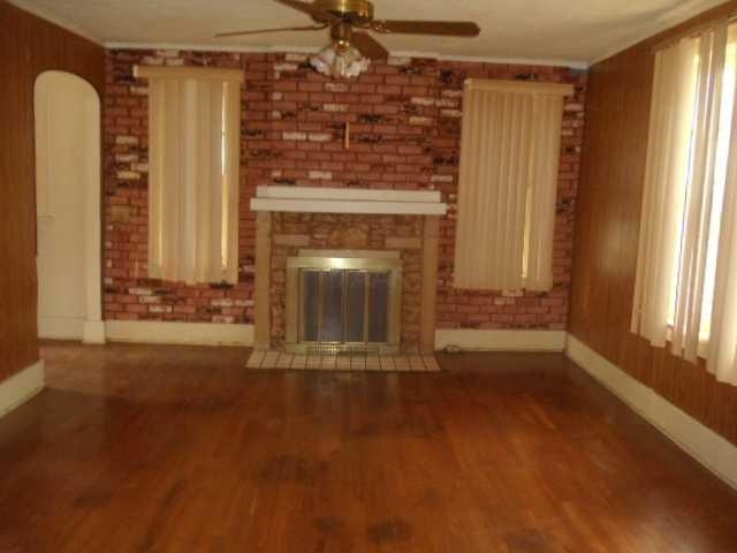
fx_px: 937
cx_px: 368
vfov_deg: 32.9
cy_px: 276
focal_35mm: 44
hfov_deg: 42.9
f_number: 3.5
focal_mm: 6
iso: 400
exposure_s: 1/8
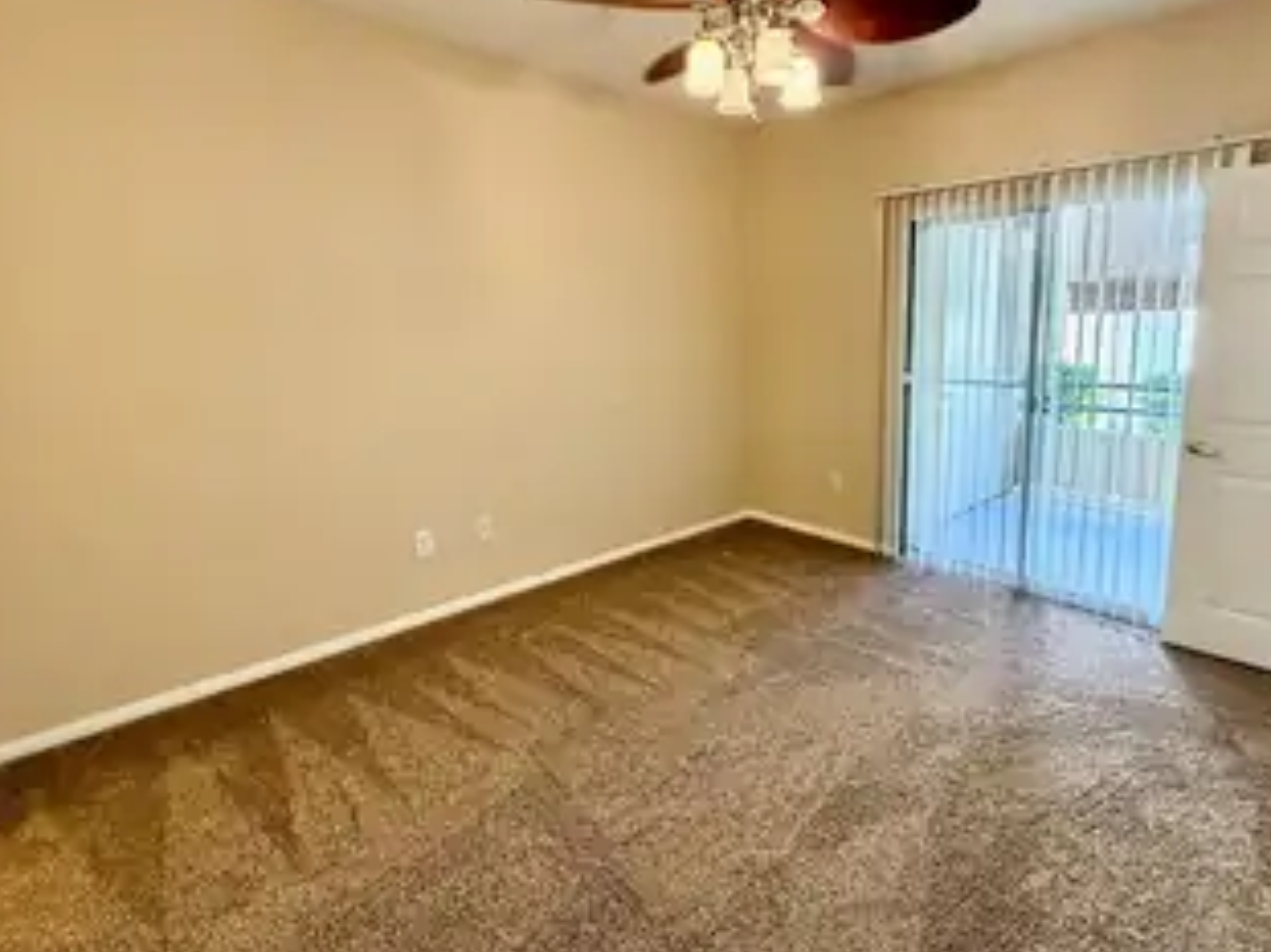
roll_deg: -0.4
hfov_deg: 86.8
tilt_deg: -9.2
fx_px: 661
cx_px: 756
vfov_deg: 71.3
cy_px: 421
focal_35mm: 18
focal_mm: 2.22
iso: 320
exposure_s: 1/60
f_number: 2.2
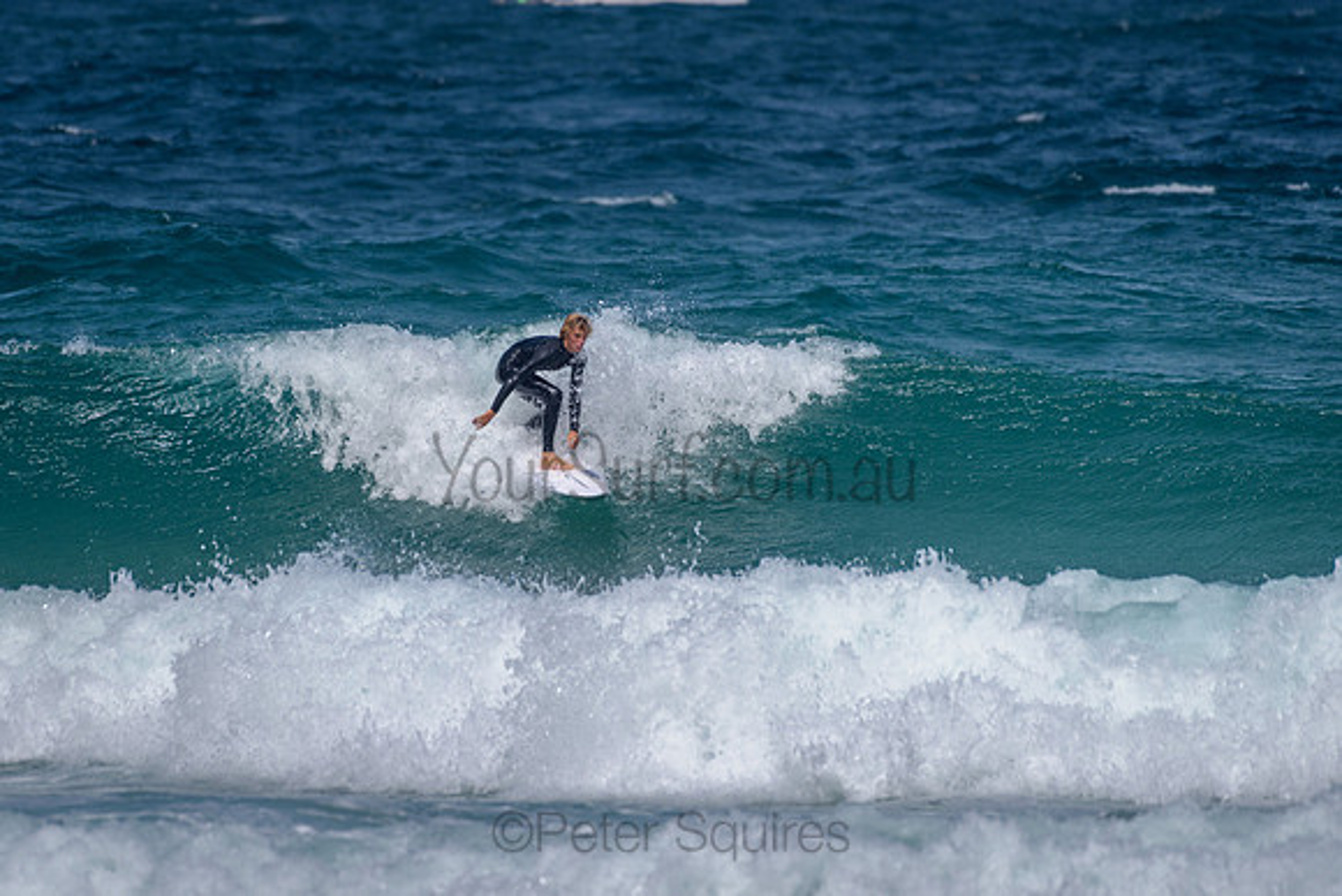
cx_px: 549
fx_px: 22868
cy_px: 380
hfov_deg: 3.4
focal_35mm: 613
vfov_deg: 2.2
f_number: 5.6
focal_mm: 500
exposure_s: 1/2000
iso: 80
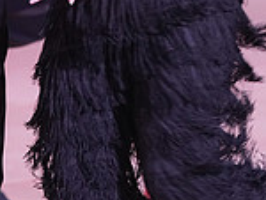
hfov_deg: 3.0
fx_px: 5149
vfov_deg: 2.2
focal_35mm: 669
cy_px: -87
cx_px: 24
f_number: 4.5
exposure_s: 1/250
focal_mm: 180
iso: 2000
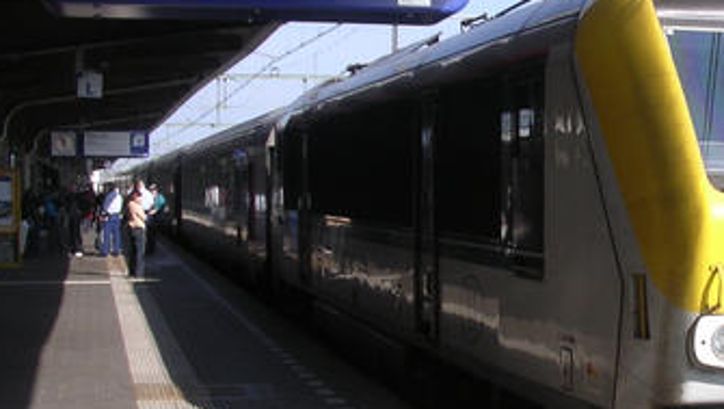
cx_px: 646
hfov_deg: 26.0
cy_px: 245
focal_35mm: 79
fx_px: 1518
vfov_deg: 15.3
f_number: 5.6
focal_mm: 5.8
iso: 100
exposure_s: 1/173
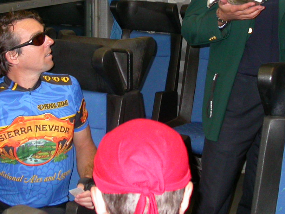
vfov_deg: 19.4
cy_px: 36
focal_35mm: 75
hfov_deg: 26.0
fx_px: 617
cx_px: 128
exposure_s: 1/60
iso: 200
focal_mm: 7.85
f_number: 2.6
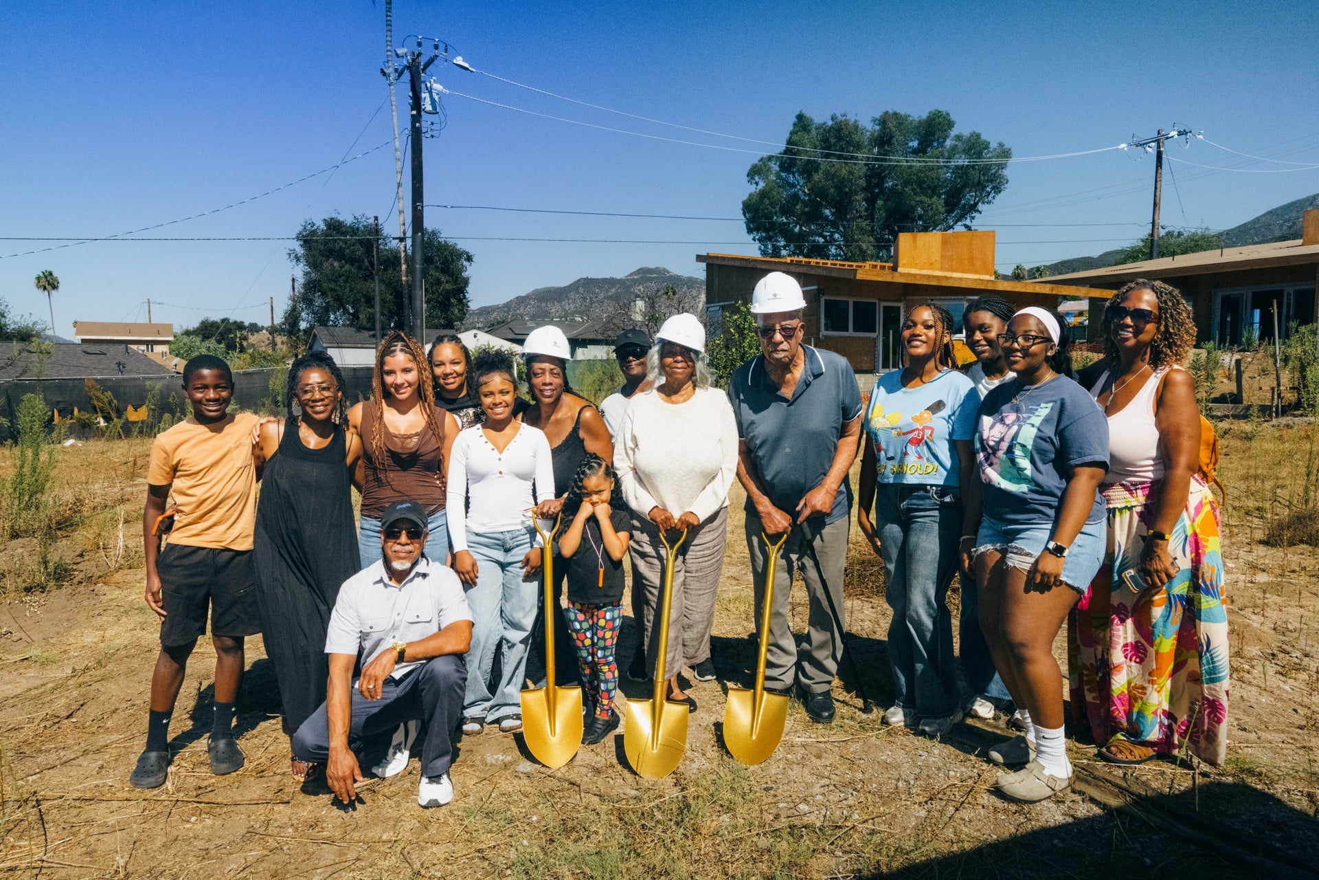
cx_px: 660
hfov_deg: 73.3
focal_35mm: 24
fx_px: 886
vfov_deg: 52.8
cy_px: 440
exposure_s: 1/125
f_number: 16
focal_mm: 24
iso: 6400
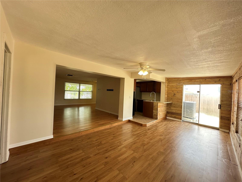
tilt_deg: +1.3
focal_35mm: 14
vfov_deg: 85.7
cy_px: 91
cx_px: 121
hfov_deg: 102.1
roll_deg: -2.4
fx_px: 98
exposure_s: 1/99
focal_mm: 2.22
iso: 100
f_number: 2.2
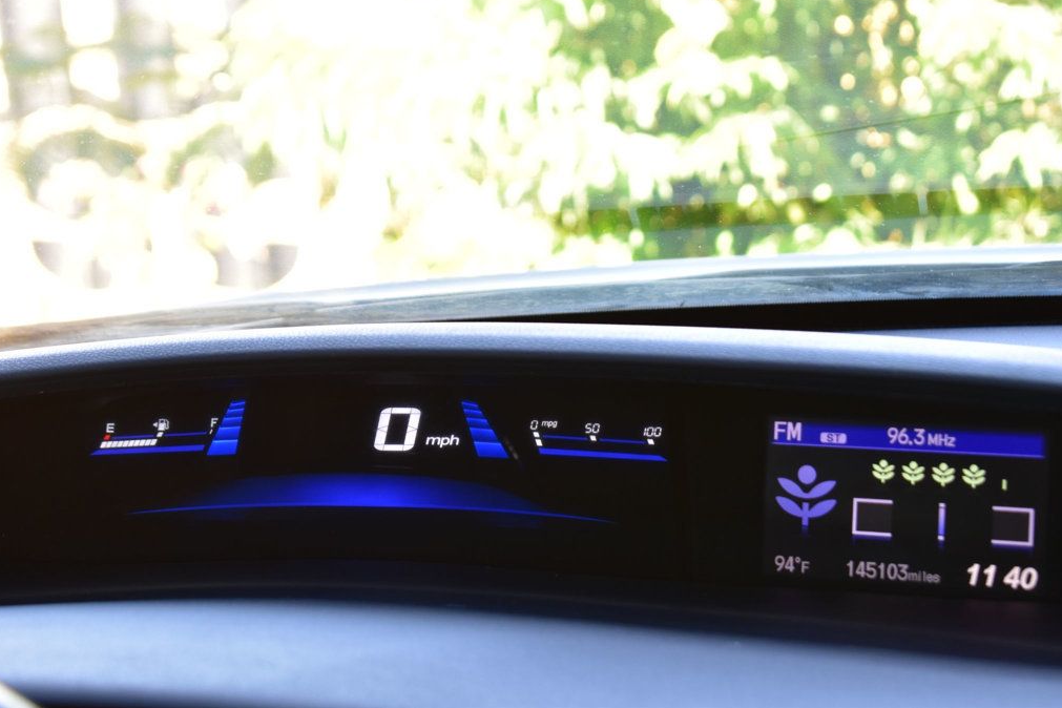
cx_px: 530
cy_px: 351
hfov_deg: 24.3
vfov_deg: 16.4
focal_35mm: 84
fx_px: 2463
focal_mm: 55
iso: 400
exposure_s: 1/30
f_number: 7.1
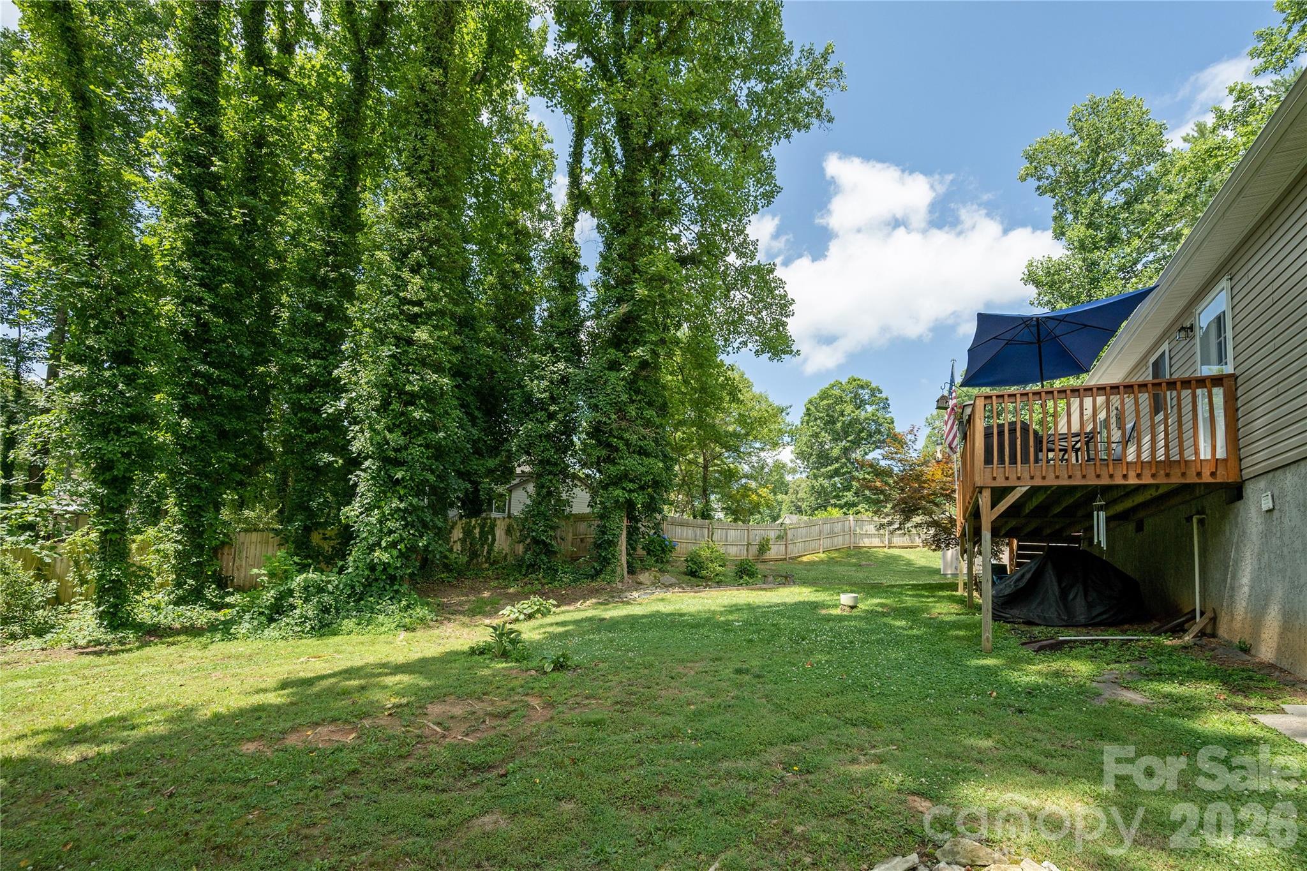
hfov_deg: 104.3
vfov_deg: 81.2
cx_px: 654
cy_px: 436
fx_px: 508
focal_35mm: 14
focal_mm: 14
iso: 320
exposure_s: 1/640
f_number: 7.1
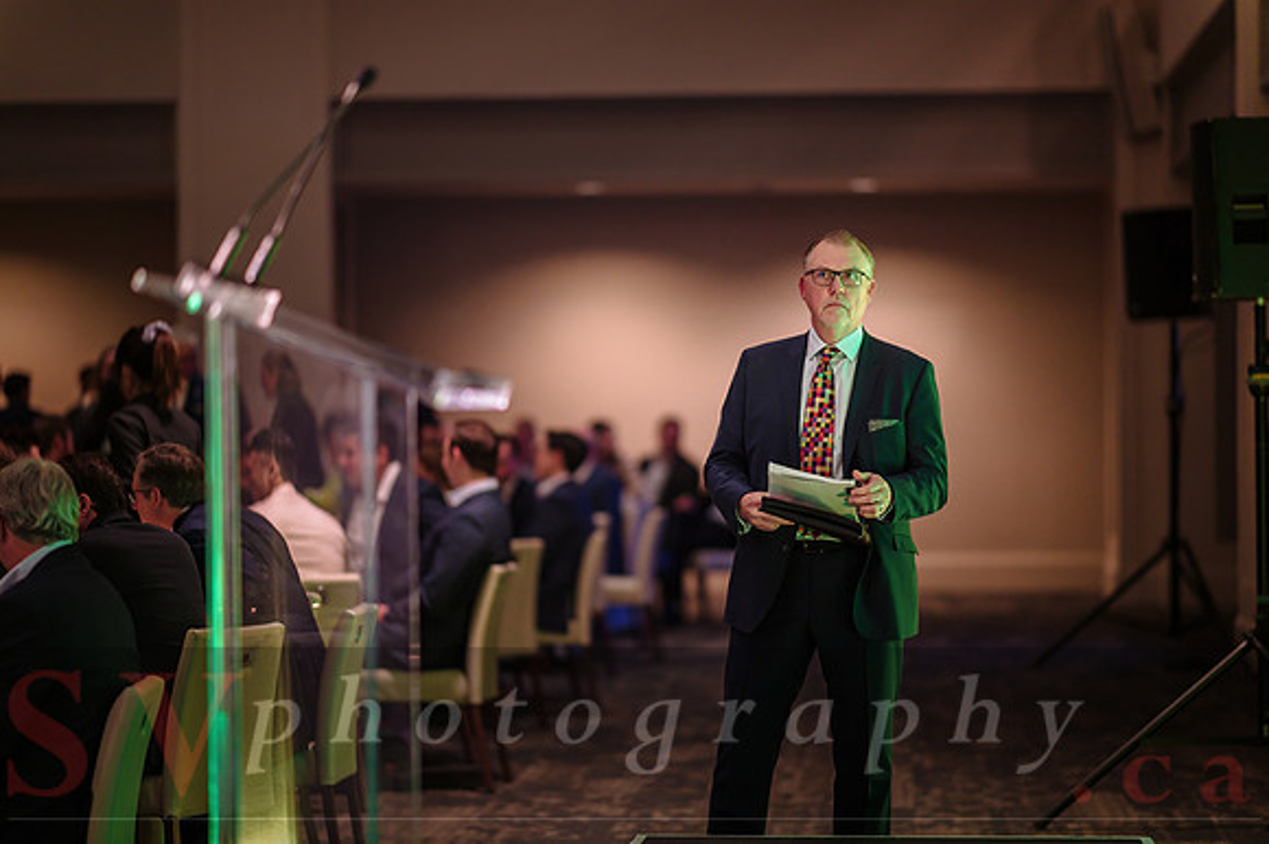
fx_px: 3699
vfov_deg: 13.0
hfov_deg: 19.5
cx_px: 634
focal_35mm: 105
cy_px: 422
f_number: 1.4
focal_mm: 105
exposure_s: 1/125
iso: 1600
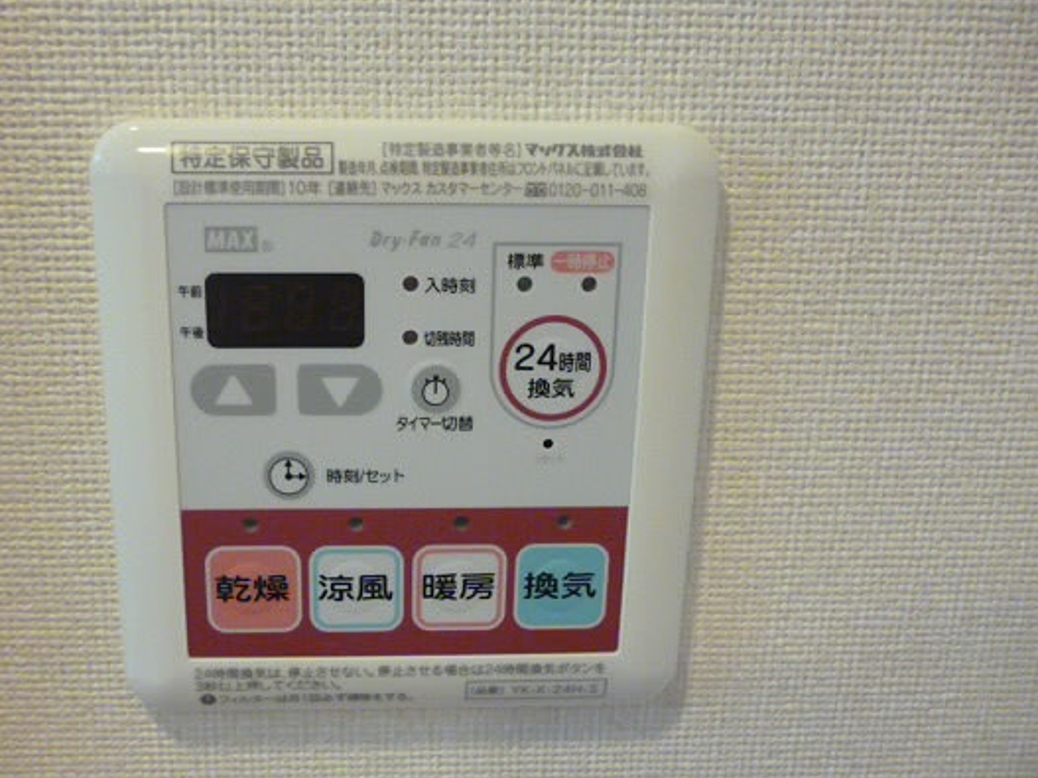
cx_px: 410
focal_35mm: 34
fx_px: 1019
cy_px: 410
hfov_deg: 53.5
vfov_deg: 41.8
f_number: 3.1
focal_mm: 5
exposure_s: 1/80
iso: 800
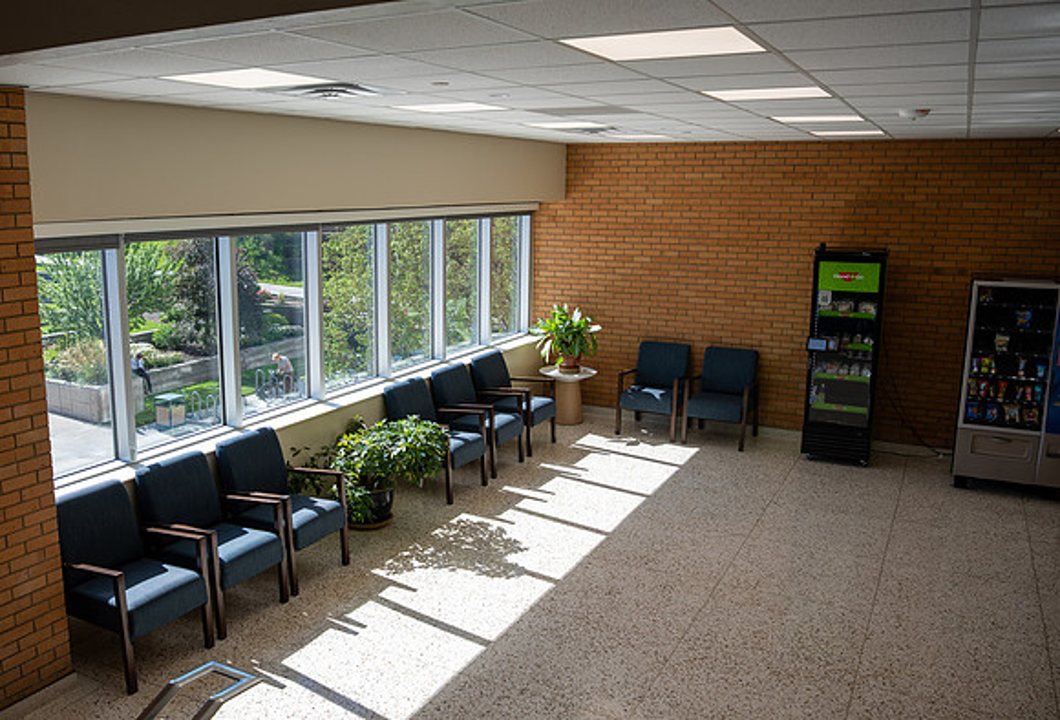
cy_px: 372
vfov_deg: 43.8
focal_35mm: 30
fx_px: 896
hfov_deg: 60.5
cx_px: 408
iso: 125
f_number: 4
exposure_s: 1/500
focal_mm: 24
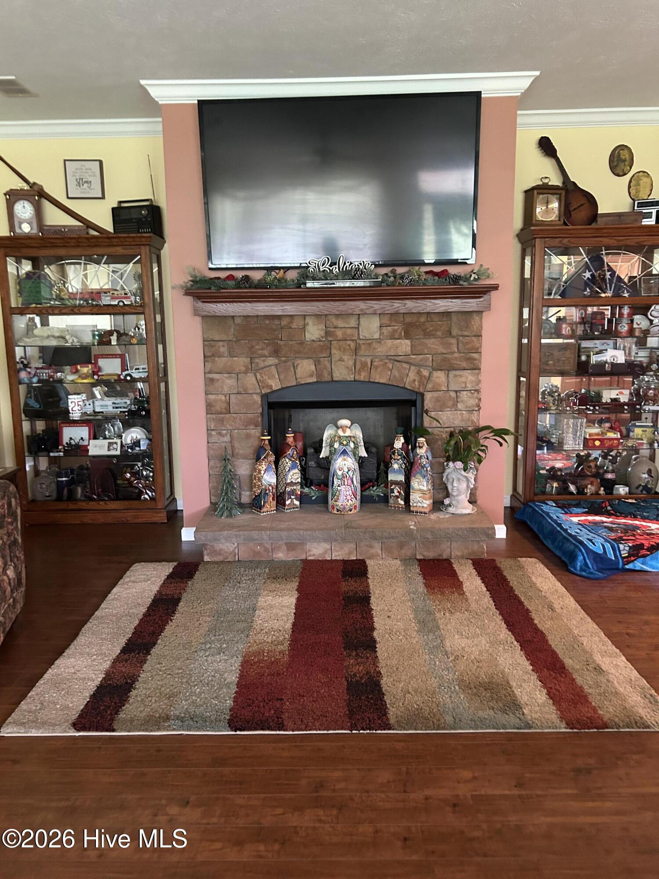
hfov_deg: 53.1
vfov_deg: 67.3
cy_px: 440
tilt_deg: -8.9
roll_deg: +0.8
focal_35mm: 26
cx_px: 330
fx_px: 660
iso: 500
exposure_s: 1/40
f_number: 1.5
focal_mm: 5.7
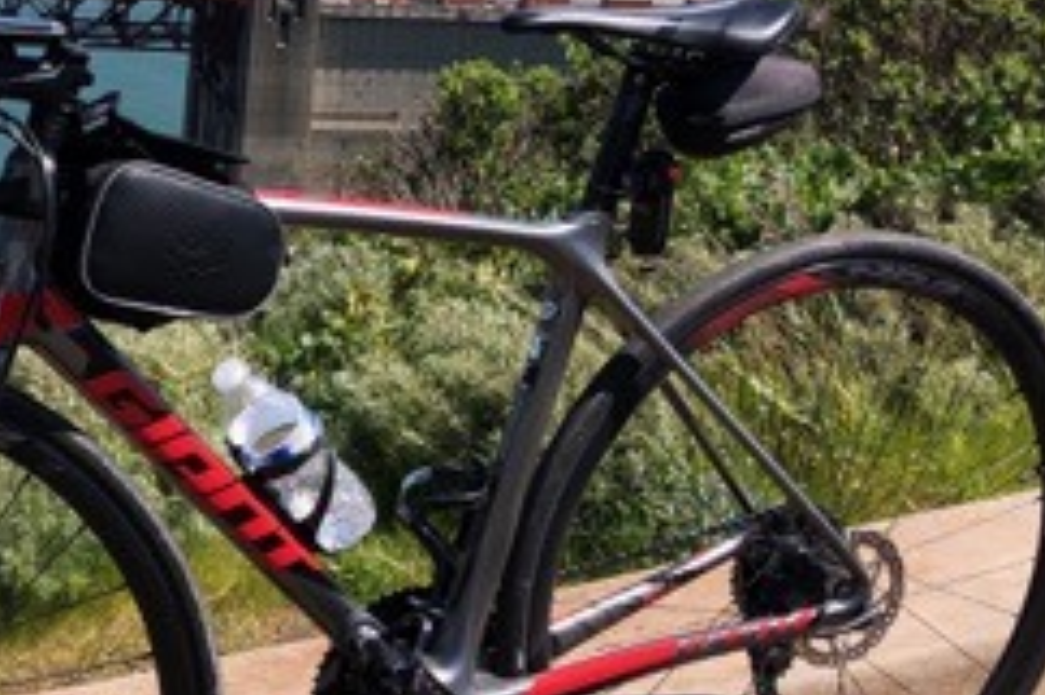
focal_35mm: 77
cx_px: 60
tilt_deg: -16.6
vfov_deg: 17.6
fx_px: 2234
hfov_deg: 25.3
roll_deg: -2.6
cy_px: 216
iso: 20
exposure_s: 1/1372
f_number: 1.8
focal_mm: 4
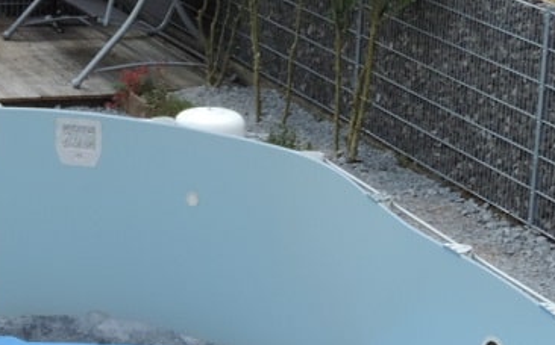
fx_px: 2191
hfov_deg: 14.3
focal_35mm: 145
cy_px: 289
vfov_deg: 9.0
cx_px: 35
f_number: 3.6
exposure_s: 1/500
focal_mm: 8.9
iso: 80
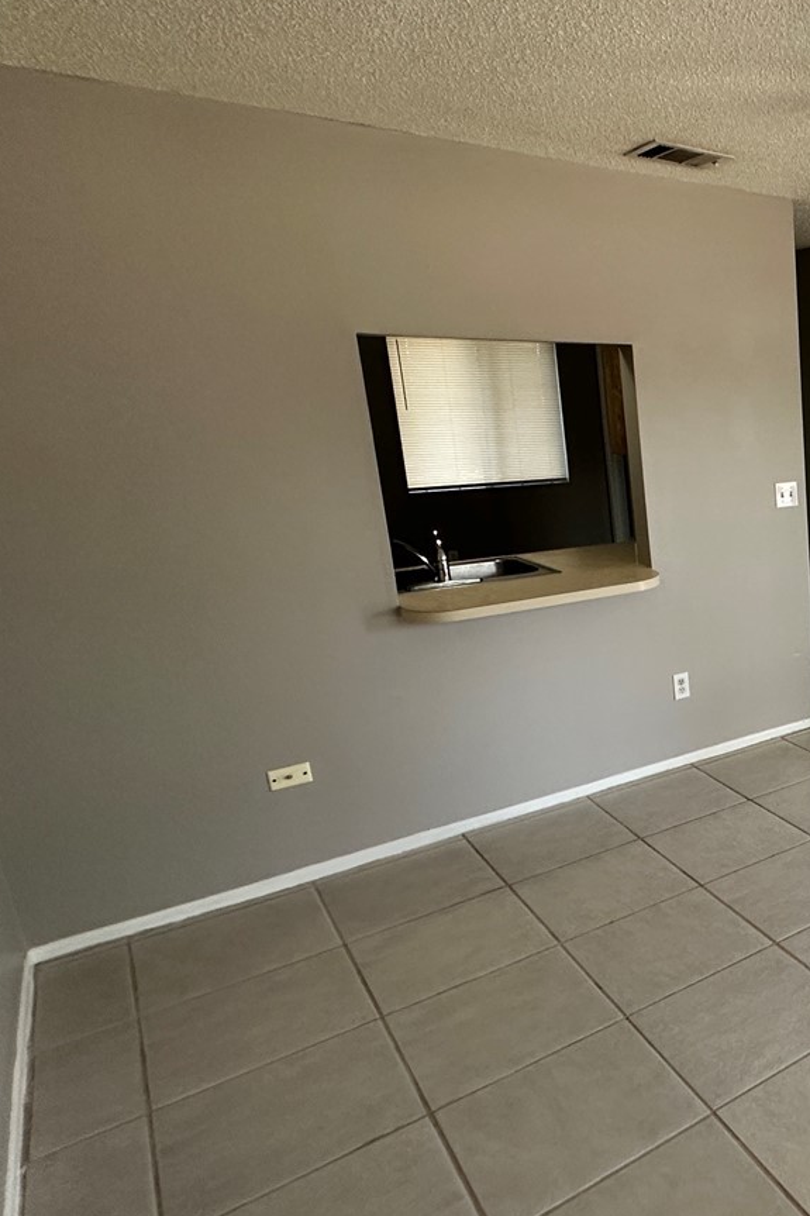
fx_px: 912
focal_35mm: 27
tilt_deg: -12.7
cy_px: 600
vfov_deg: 67.4
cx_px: 982
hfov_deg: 36.4
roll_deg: +0.8
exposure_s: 1/99
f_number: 2.2
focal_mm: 2.22
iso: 160
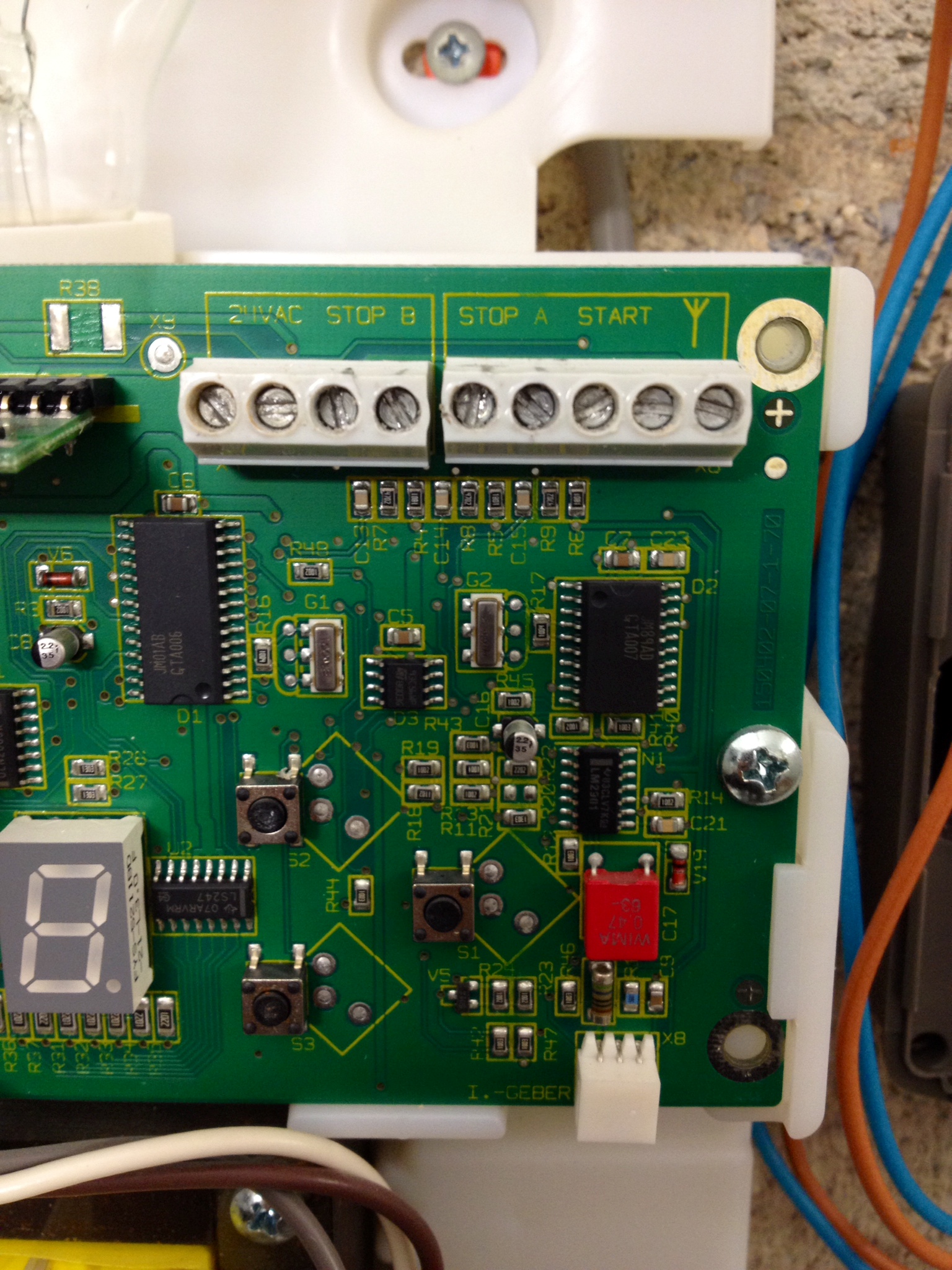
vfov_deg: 52.6
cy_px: 635
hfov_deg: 40.7
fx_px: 1283
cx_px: 476
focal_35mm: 35
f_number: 2.4
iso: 100
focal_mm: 4.28
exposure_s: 1/20
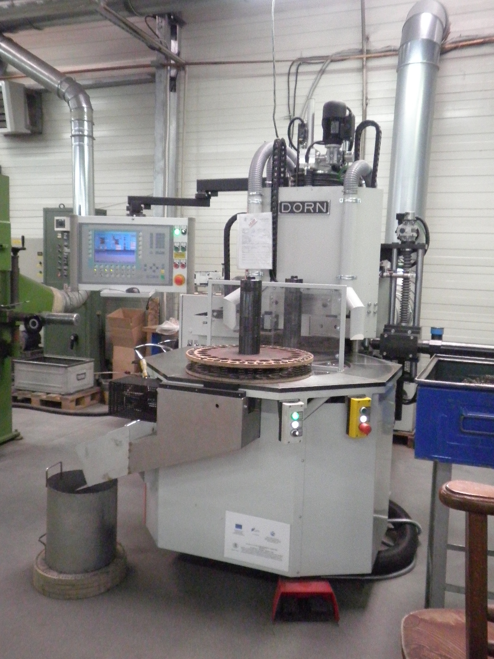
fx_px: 590
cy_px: 330
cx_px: 247
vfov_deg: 58.4
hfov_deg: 45.4
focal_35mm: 31
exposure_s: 1/30
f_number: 2.8
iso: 800
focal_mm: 5.5
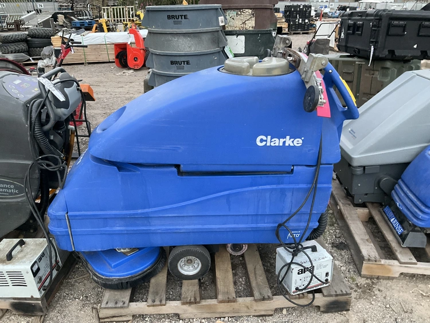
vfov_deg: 48.3
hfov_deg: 61.6
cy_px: 162
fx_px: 360
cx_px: 215
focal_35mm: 29
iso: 250
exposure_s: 1/60
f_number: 1.8
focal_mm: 3
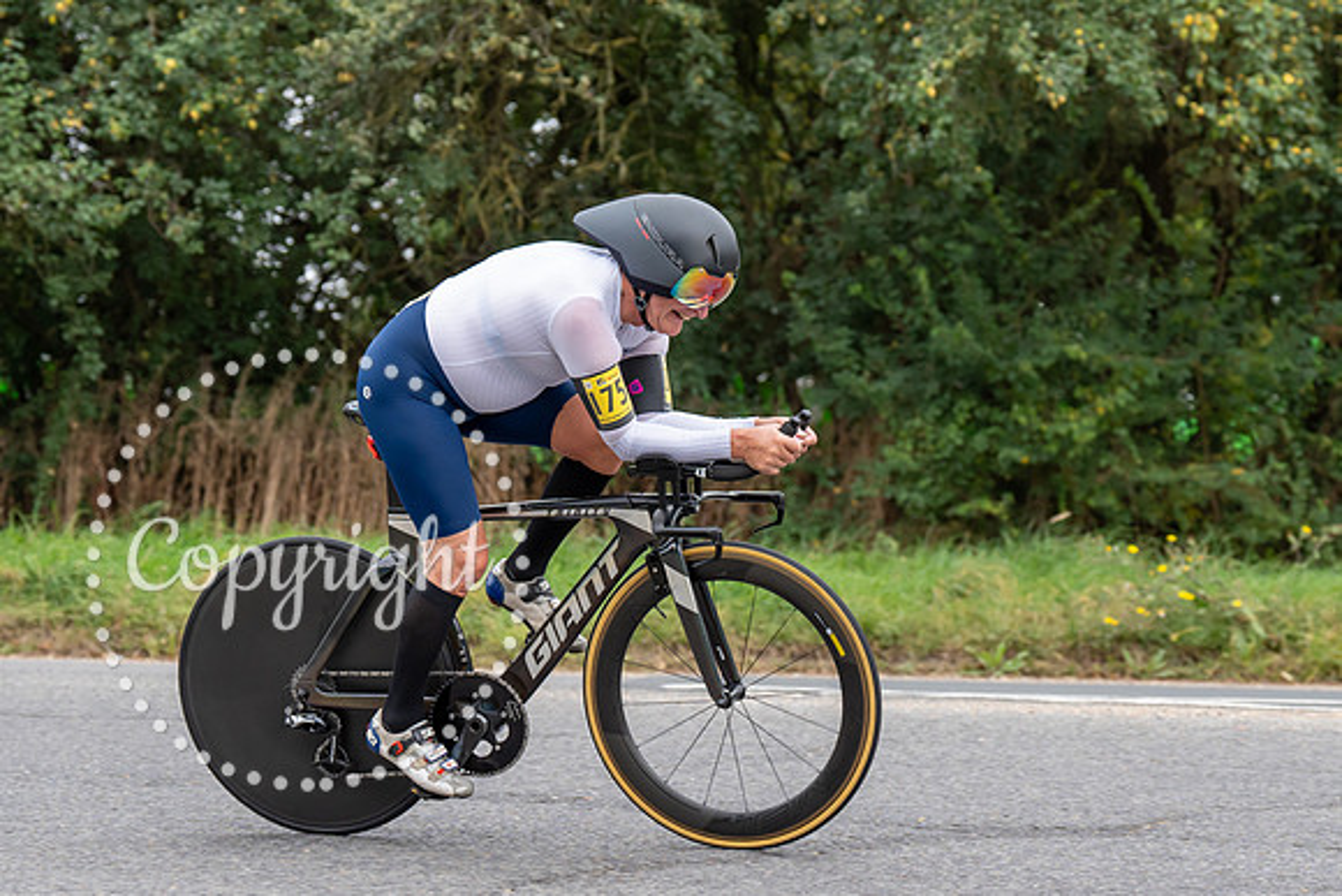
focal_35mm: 122
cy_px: 443
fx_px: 4554
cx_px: 710
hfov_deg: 16.8
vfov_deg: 11.2
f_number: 4
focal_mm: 84
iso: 640
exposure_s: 1/1000
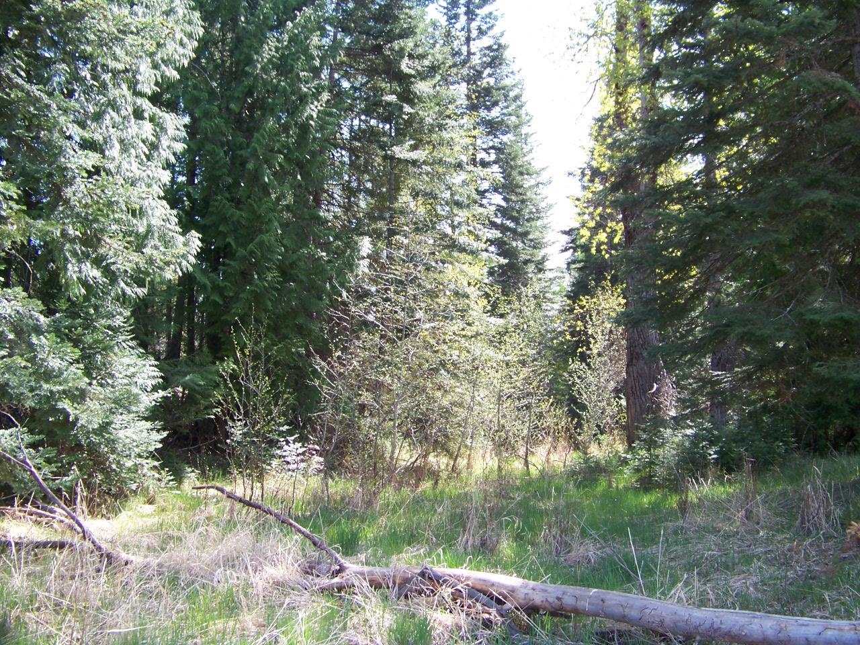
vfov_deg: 39.7
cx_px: 430
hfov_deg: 51.4
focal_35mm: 36
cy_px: 322
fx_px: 894
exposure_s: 1/125
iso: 64
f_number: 2.8
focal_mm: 5.85
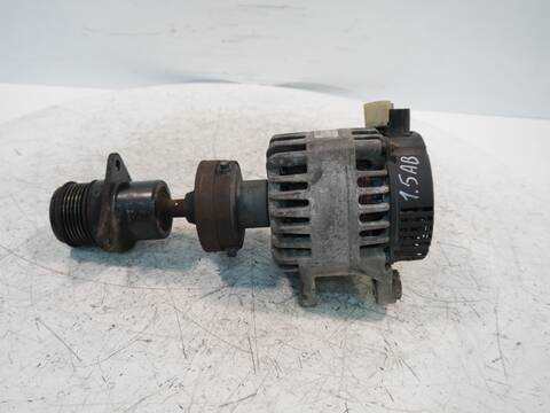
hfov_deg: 63.4
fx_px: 445
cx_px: 275
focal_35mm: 28
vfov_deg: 49.7
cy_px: 206
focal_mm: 14
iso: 400
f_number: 3.5
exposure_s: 1/60
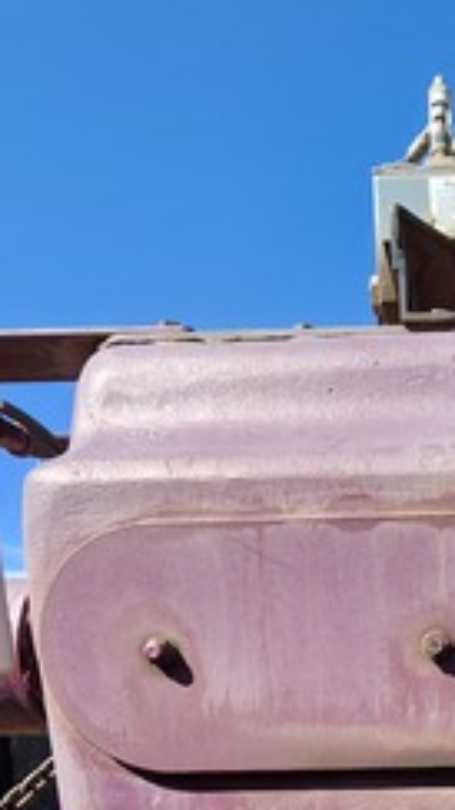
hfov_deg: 33.5
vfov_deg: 52.3
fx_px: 666
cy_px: 775
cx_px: 485
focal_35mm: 31
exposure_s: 1/734
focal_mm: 1.74
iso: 40
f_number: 2.2
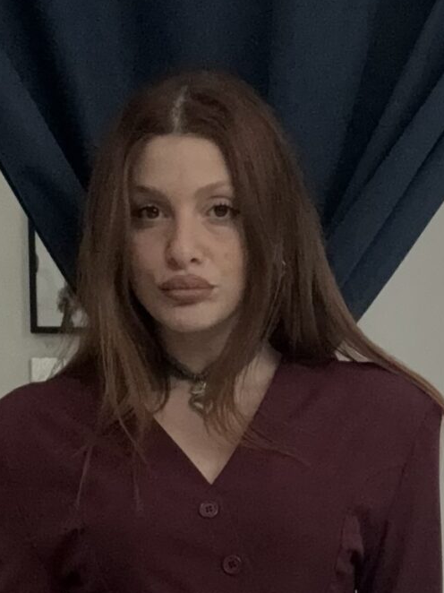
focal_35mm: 89
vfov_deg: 21.3
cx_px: 295
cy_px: 576
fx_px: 1523
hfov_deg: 16.5
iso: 80
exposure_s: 1/50
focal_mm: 2.69
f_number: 1.9
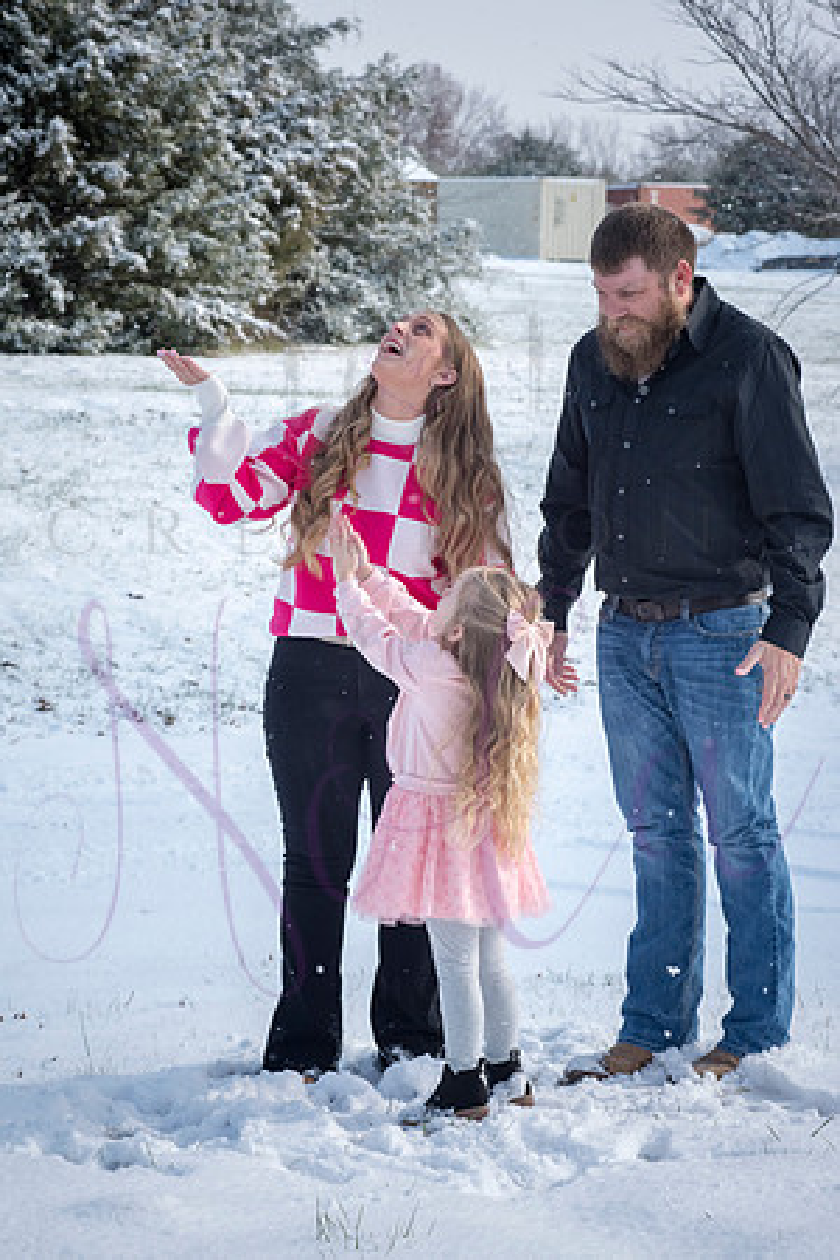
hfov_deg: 13.0
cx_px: 420
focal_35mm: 105
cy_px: 630
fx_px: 3675
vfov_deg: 19.5
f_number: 11
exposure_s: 1/800
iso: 640
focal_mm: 105
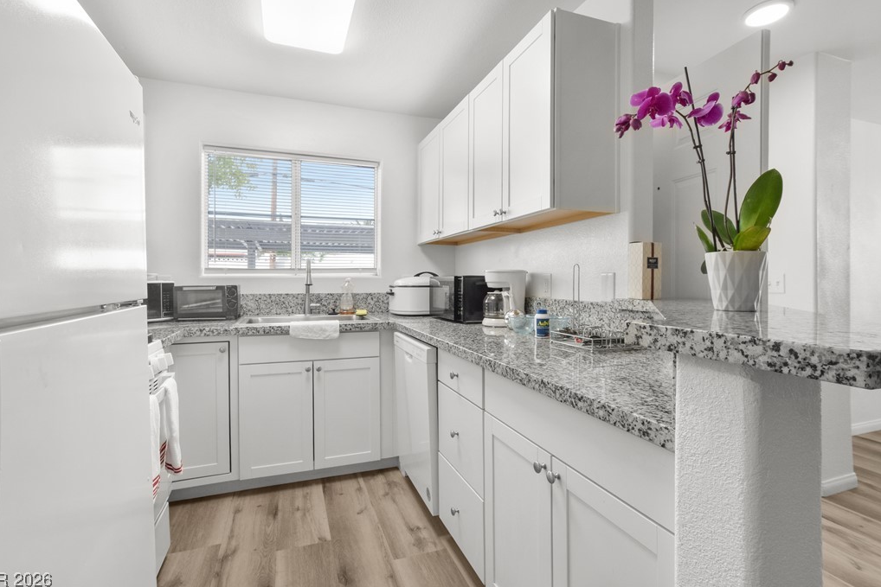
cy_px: 284
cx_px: 439
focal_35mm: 16
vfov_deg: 73.7
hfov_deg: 96.7
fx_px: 392
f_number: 8
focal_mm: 10
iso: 400
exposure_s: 1/20
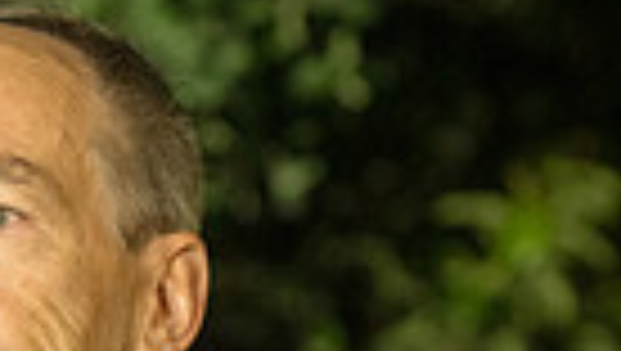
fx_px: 5902
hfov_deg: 6.0
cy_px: 698
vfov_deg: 3.4
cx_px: -36
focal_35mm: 358
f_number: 5
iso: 3200
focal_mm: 105
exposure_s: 1/100
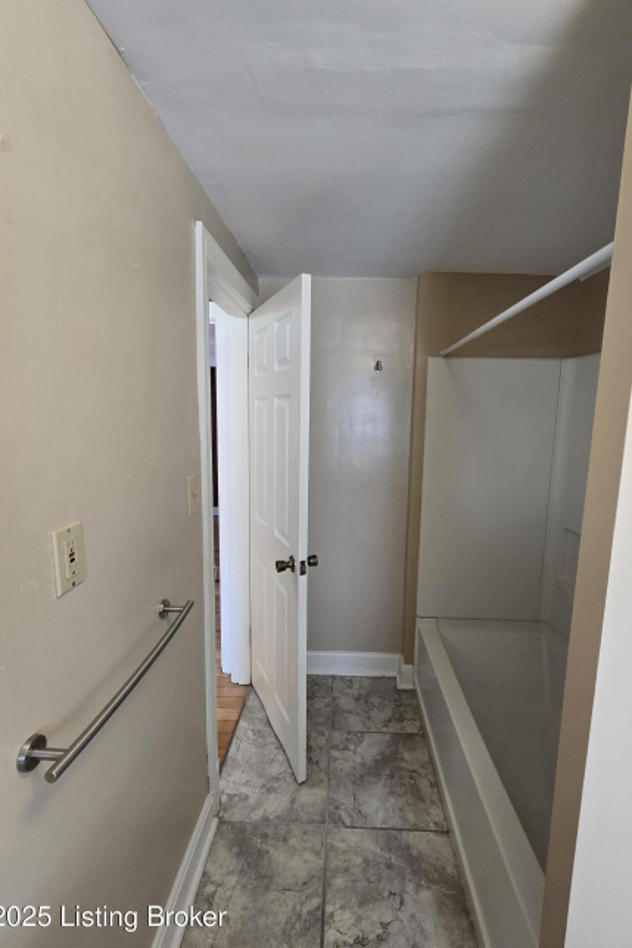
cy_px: 470
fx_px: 369
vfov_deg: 104.3
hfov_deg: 81.1
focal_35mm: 14
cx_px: 336
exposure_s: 1/100
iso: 160
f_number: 2.2
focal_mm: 2.2
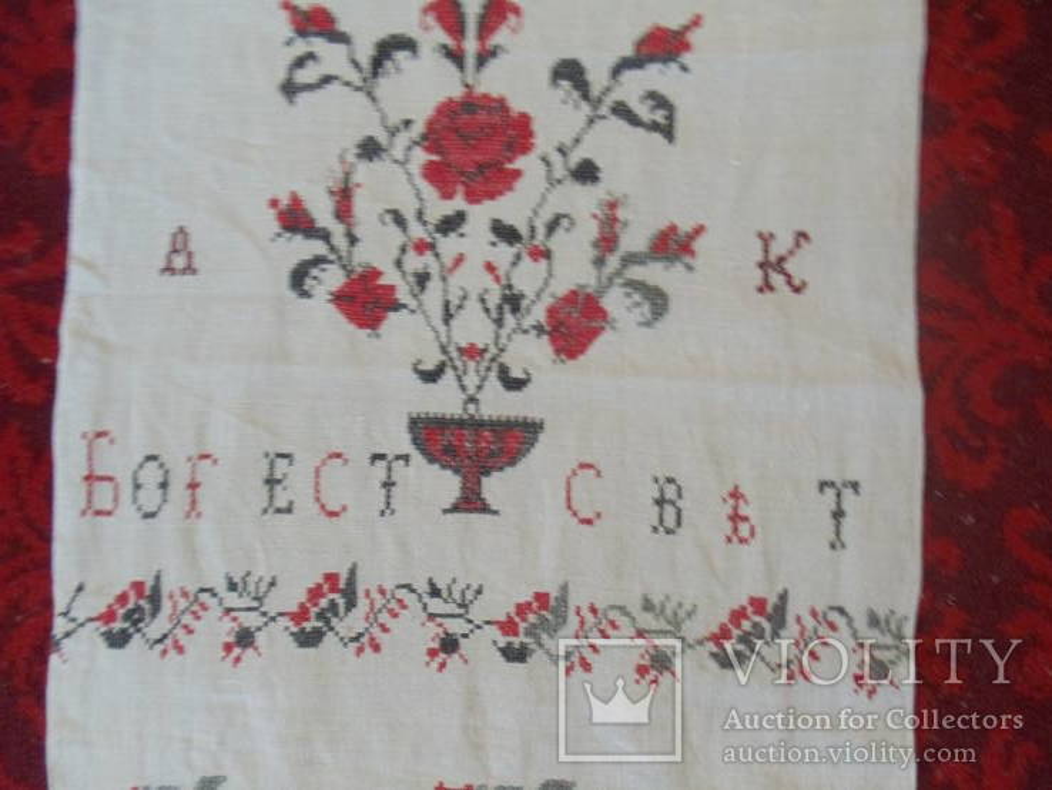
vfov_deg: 32.9
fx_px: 1338
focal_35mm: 44
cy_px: 395
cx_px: 526
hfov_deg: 42.9
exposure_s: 1/4
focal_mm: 6
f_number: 3.5
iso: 400
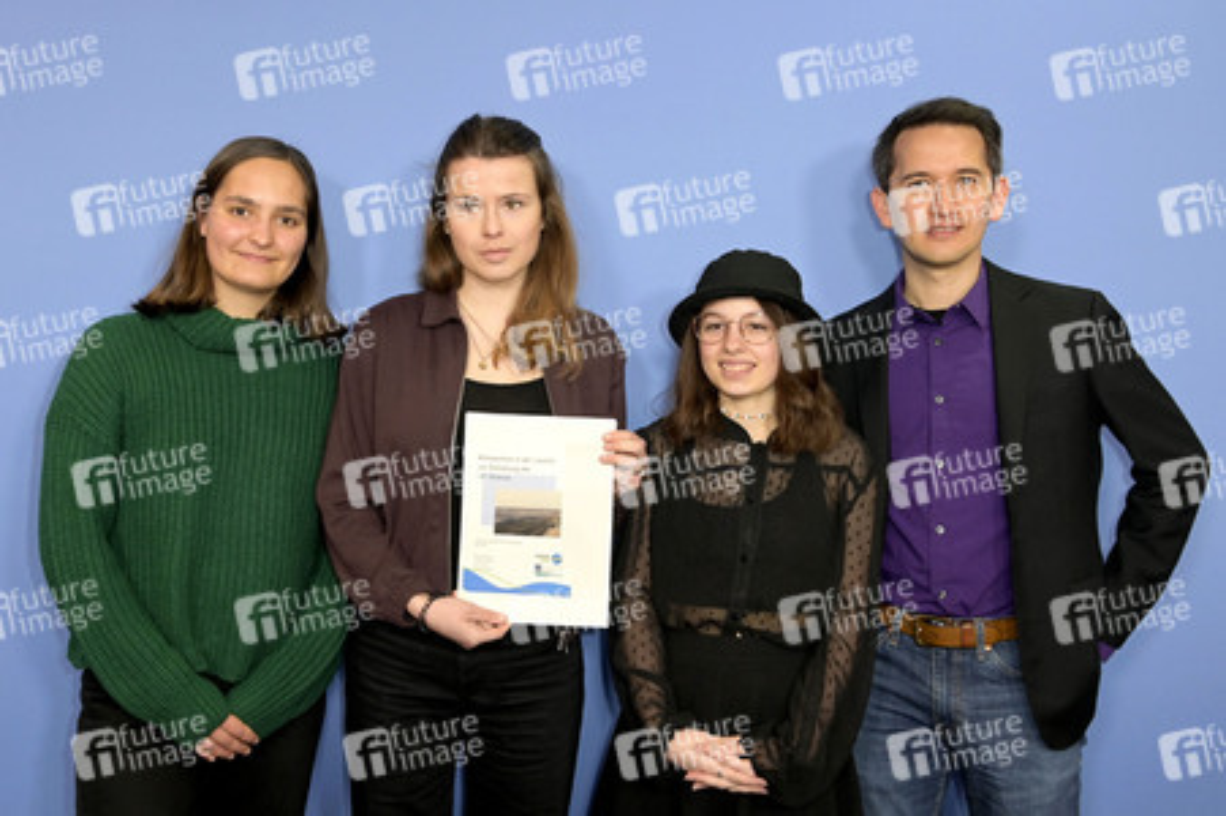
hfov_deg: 54.5
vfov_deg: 37.8
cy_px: 408
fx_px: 1191
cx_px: 613
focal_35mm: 35
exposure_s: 1/250
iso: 4000
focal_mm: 35
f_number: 6.3
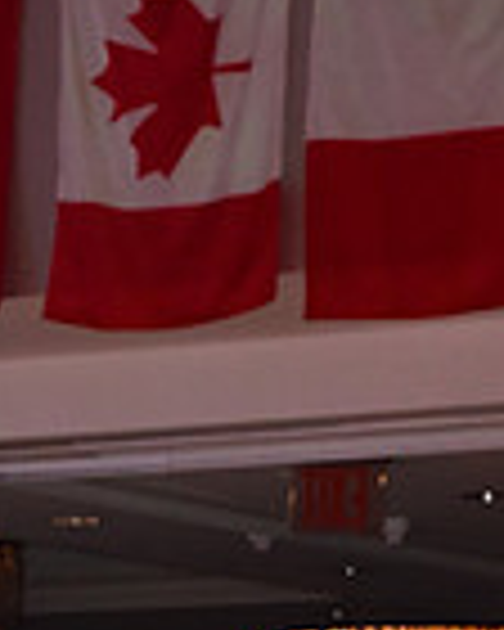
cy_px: 1066
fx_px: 5090
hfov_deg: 5.7
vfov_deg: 6.9
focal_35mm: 273
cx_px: 92
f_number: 7.1
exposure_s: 1/320
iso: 2500
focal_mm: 70
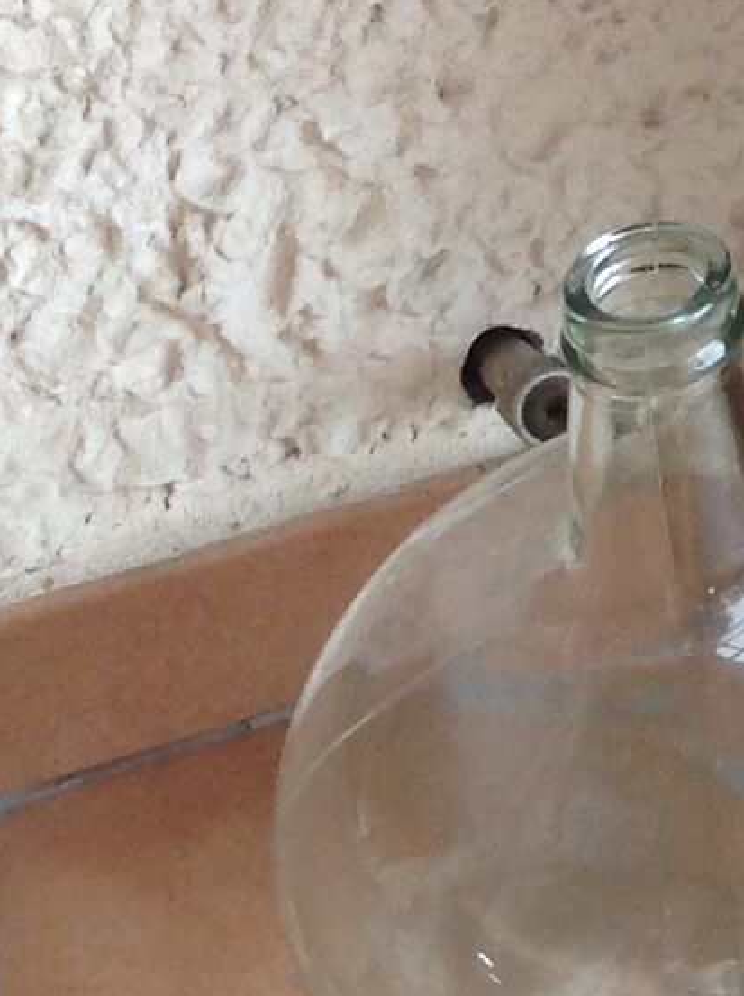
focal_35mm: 164
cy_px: -814
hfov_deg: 8.5
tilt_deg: -29.2
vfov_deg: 11.2
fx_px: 4713
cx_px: 1510
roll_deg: +2.6
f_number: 2.4
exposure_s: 1/15
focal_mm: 4.28
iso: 64
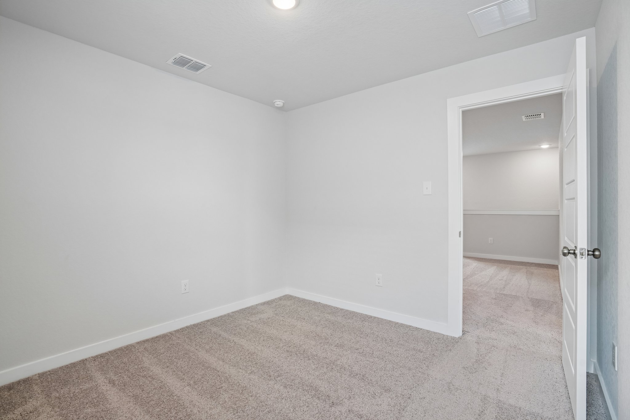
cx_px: 315
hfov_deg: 96.7
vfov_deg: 73.7
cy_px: 210
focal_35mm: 16
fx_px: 280
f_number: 8
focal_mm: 16
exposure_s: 1/15
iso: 400
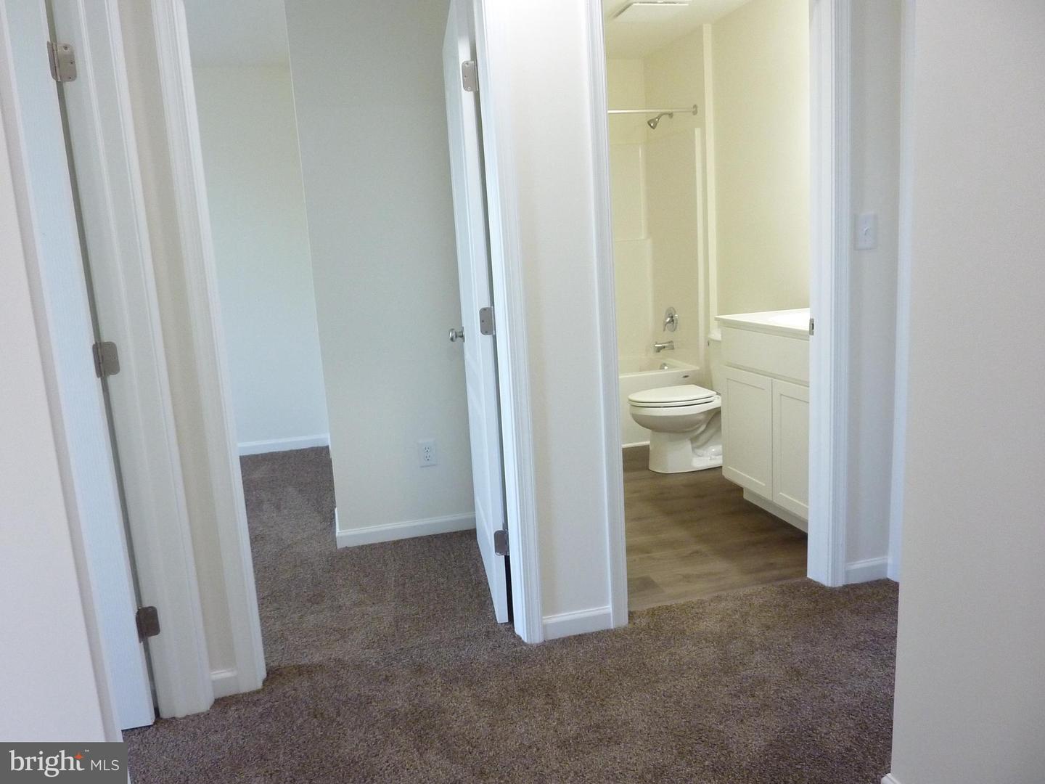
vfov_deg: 54.9
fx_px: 755
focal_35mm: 25
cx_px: 522
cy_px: 392
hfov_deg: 69.4
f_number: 3.3
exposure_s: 1/30
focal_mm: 4.1
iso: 320
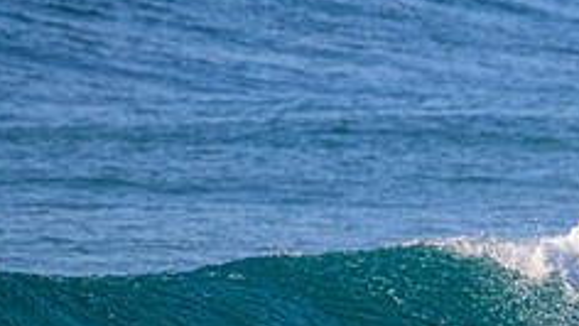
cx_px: 682
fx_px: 31656
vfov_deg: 0.6
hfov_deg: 1.0
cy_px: 339
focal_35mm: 2061
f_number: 11
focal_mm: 800
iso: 2500
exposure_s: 1/2000
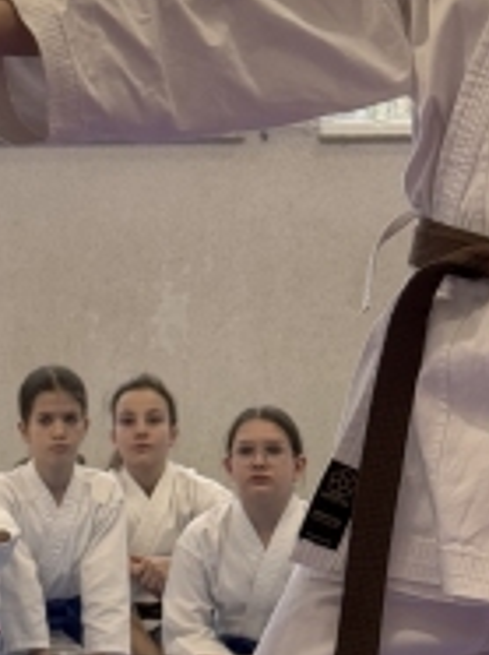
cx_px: 39
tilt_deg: +6.2
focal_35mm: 155
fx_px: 2926
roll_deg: +0.7
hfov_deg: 9.5
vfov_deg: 12.6
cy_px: 0
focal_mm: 6.76
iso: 64
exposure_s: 1/164
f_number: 1.78
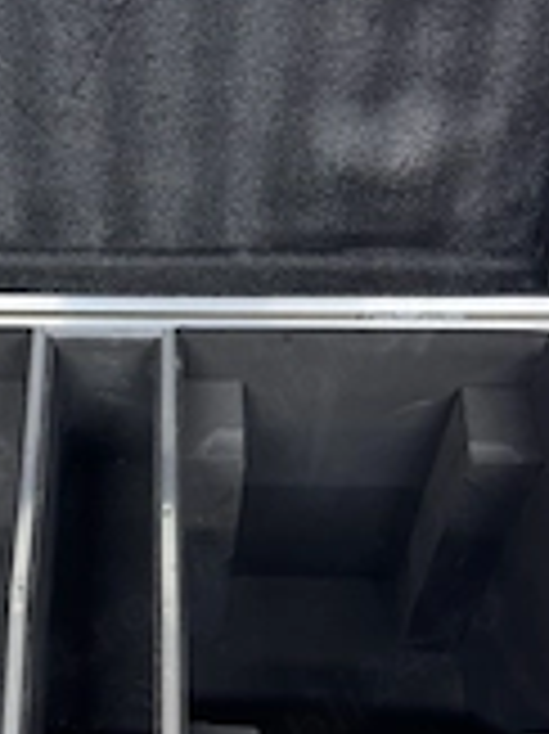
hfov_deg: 24.3
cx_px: 99
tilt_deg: -55.6
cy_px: 401
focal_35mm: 59
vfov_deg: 32.7
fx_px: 1249
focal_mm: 6.76
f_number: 1.78
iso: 200
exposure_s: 1/100
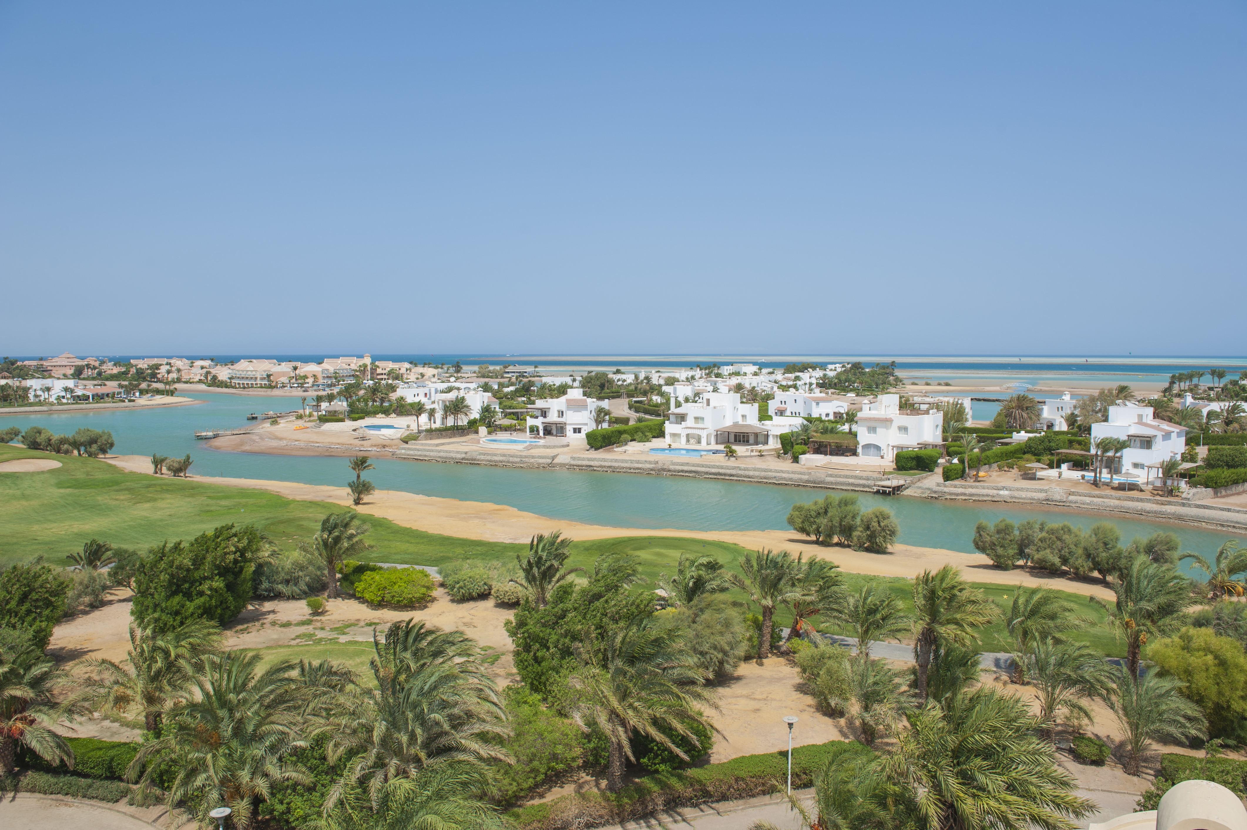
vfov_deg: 53.1
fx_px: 831
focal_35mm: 24
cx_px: 624
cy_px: 415
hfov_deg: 73.8
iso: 100
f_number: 8
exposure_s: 1/400
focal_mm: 24
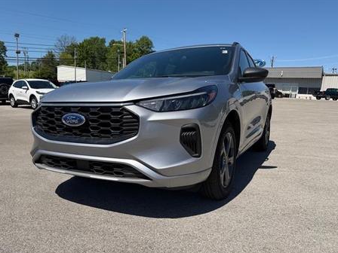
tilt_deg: -9.7
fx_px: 264
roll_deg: -2.9
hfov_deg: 65.2
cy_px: 141
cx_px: 153
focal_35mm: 27
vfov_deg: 51.2
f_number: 1.78
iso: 80
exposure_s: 1/5319
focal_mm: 6.76
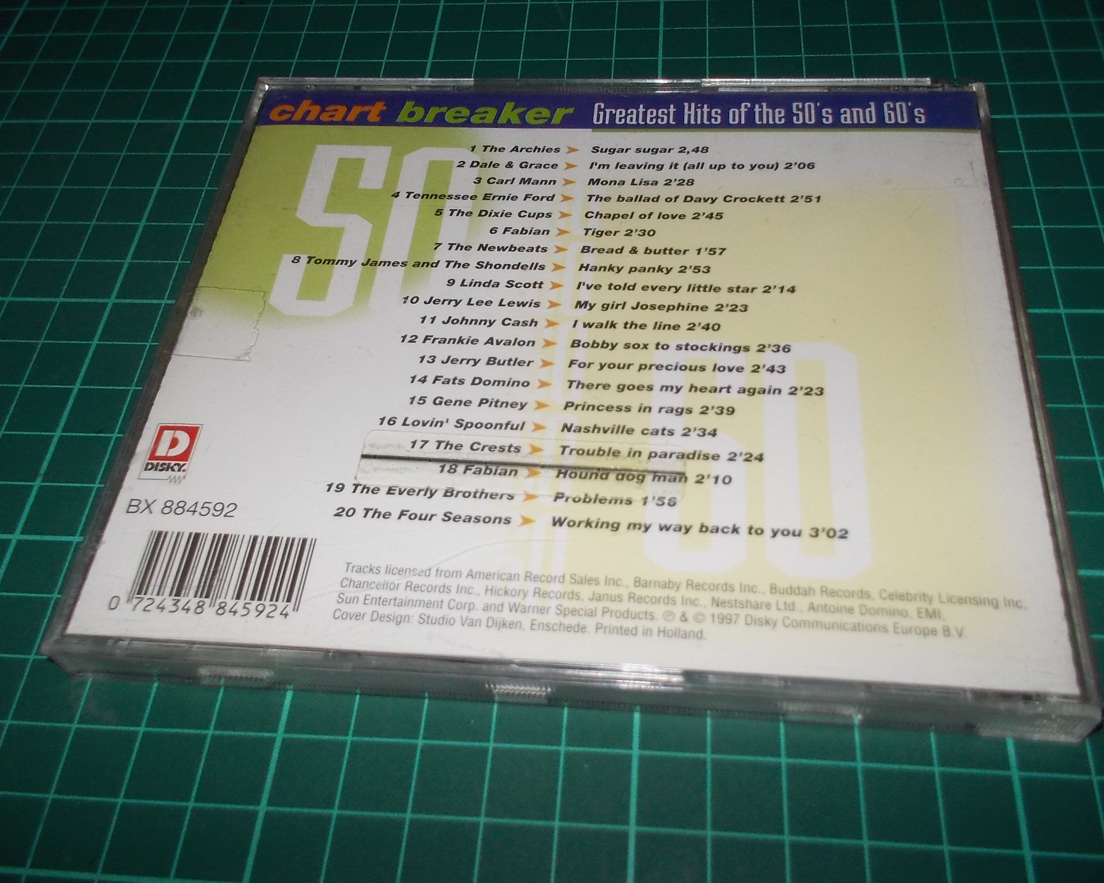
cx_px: 572
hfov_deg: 57.2
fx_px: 1013
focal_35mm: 31
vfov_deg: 47.1
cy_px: 436
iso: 200
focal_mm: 4.1
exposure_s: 1/30
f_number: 3.3
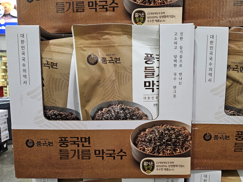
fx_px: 161
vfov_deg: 58.9
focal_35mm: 23
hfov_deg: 73.9
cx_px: 122
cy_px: 91
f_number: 1.7
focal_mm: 6.3
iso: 400
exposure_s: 1/120
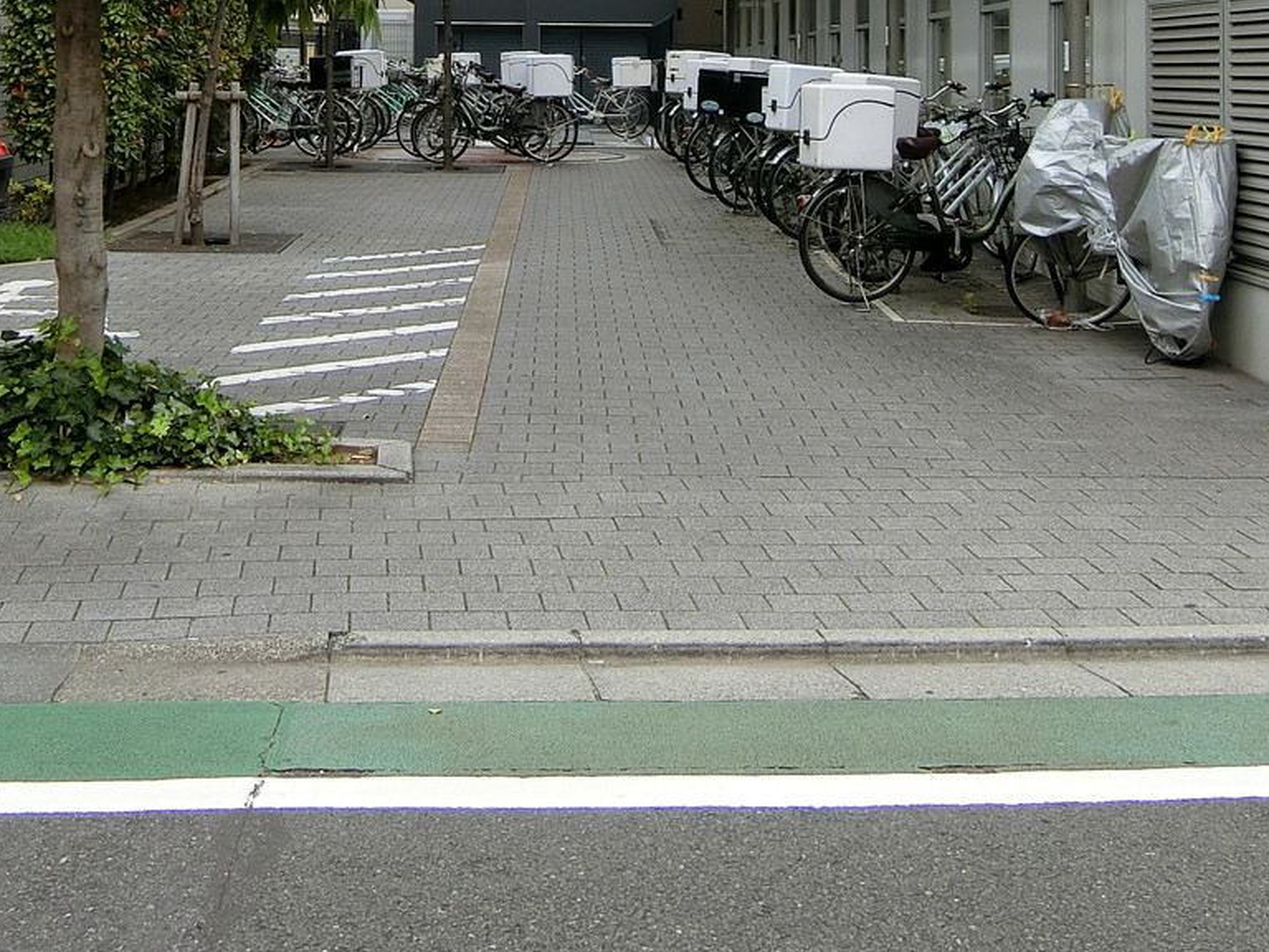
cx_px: 494
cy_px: 0
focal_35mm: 50
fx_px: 1833
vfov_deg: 27.4
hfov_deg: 38.0
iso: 80
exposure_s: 1/640
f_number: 3
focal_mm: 5.13
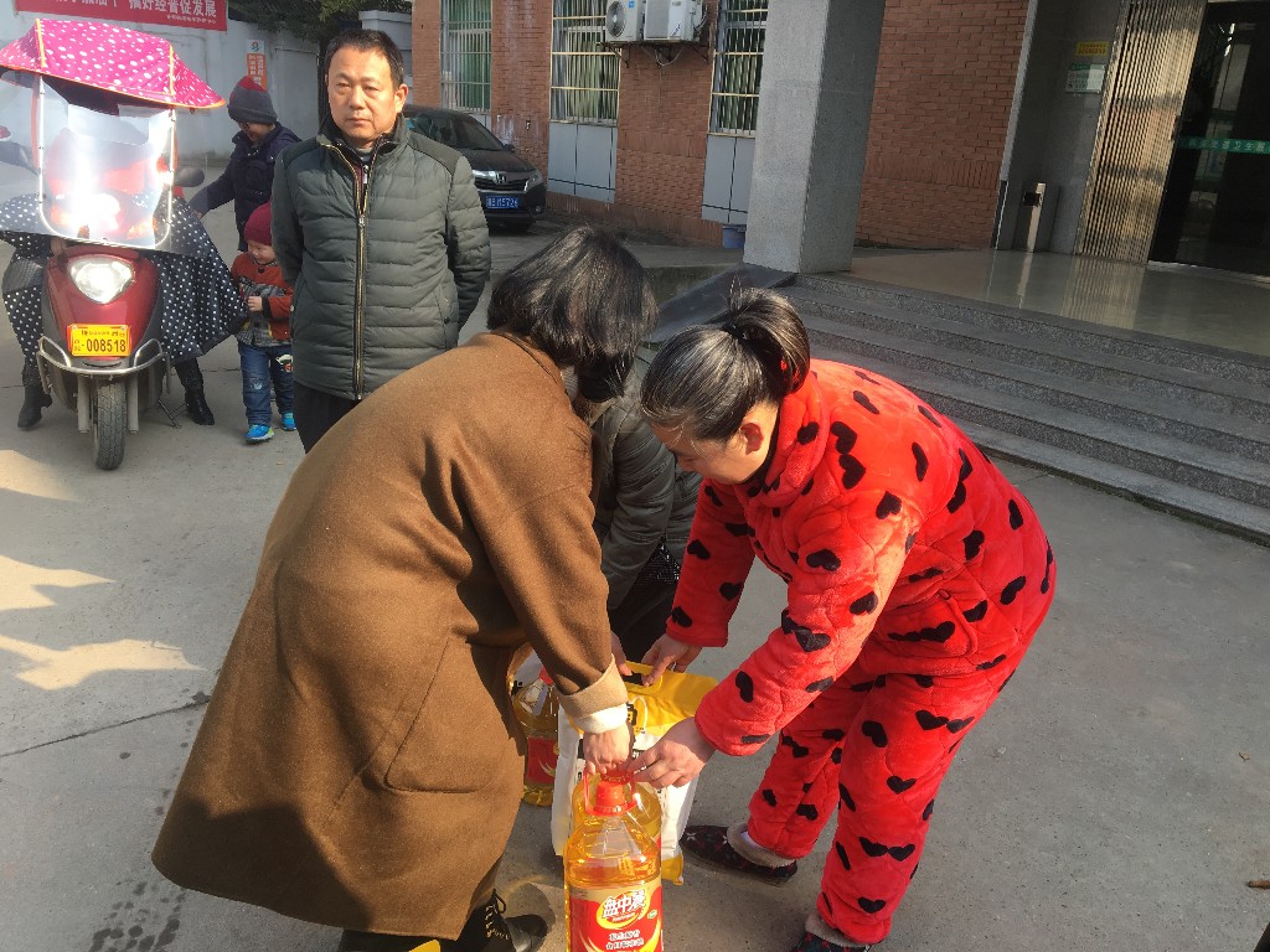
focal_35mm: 29
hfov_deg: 61.7
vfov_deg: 48.2
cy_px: 476
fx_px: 1064
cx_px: 635
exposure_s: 1/394
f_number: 2.2
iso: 25
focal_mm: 4.15
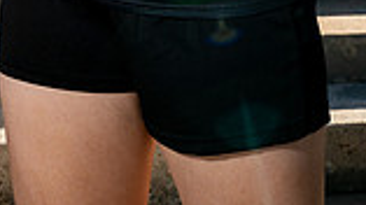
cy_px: -310
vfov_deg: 9.3
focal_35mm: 114
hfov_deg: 18.8
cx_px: 140
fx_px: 1105
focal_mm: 38
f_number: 8
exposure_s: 1/250
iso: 100
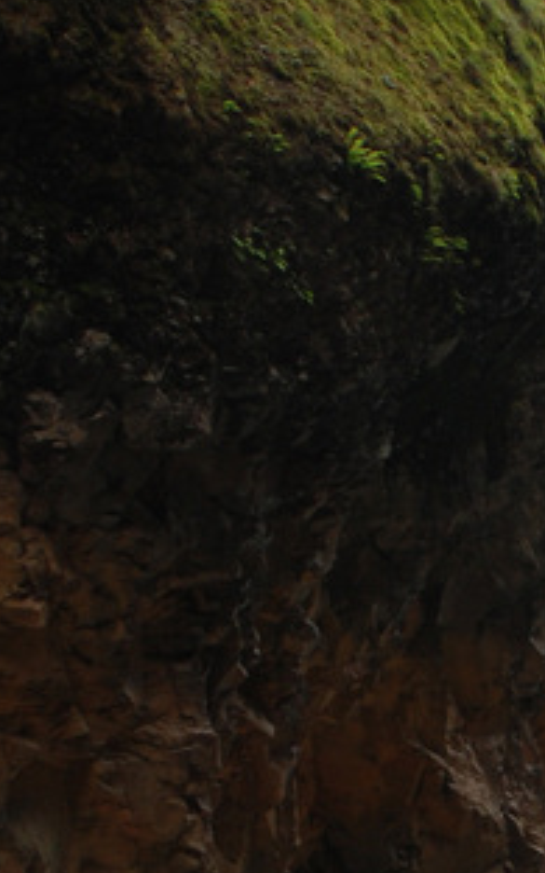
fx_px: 3066
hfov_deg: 10.0
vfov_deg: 16.1
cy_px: 709
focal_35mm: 129
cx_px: 648
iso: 250
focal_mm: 22
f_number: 5
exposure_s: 1/80
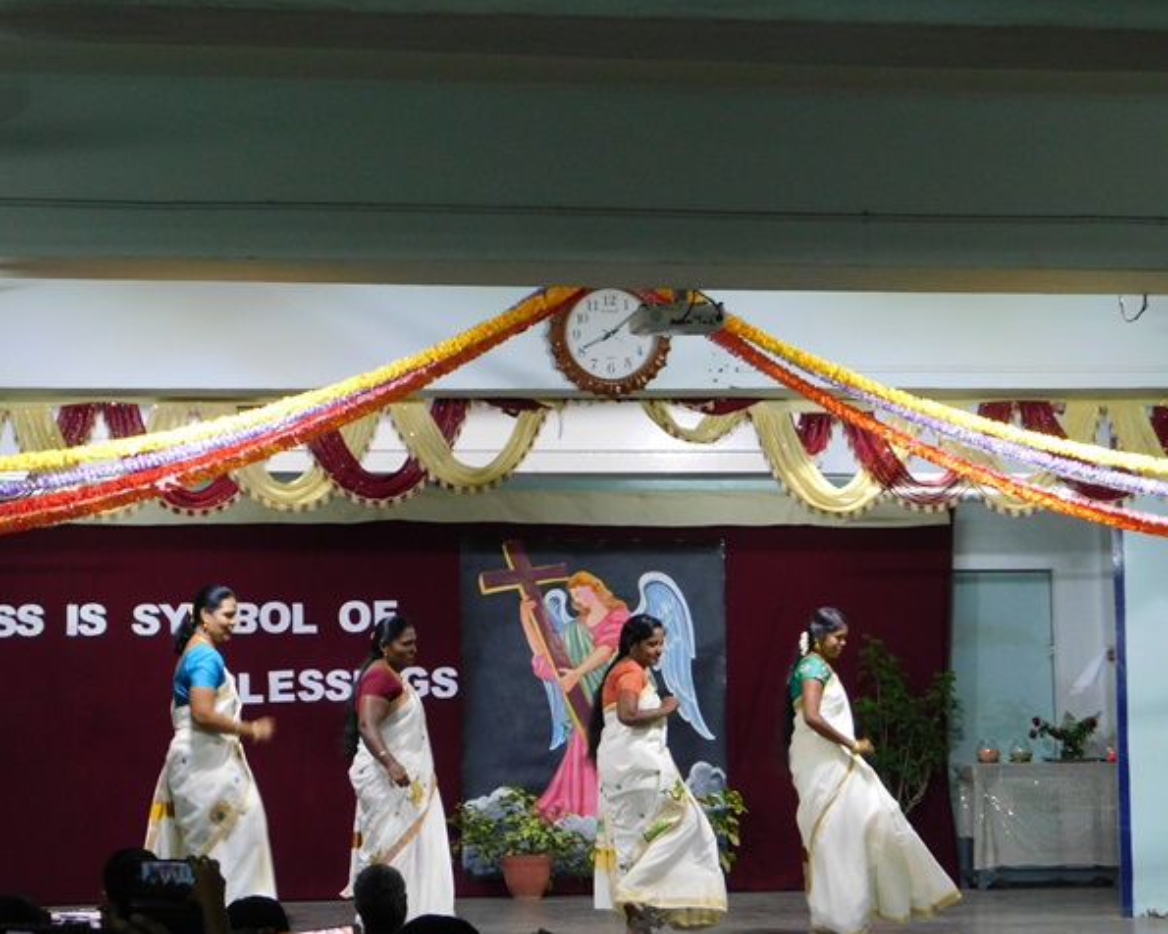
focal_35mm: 84
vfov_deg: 18.3
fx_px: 2904
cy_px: 467
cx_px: 563
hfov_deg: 22.7
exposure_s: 1/25
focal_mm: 14.2
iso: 400
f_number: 4.4
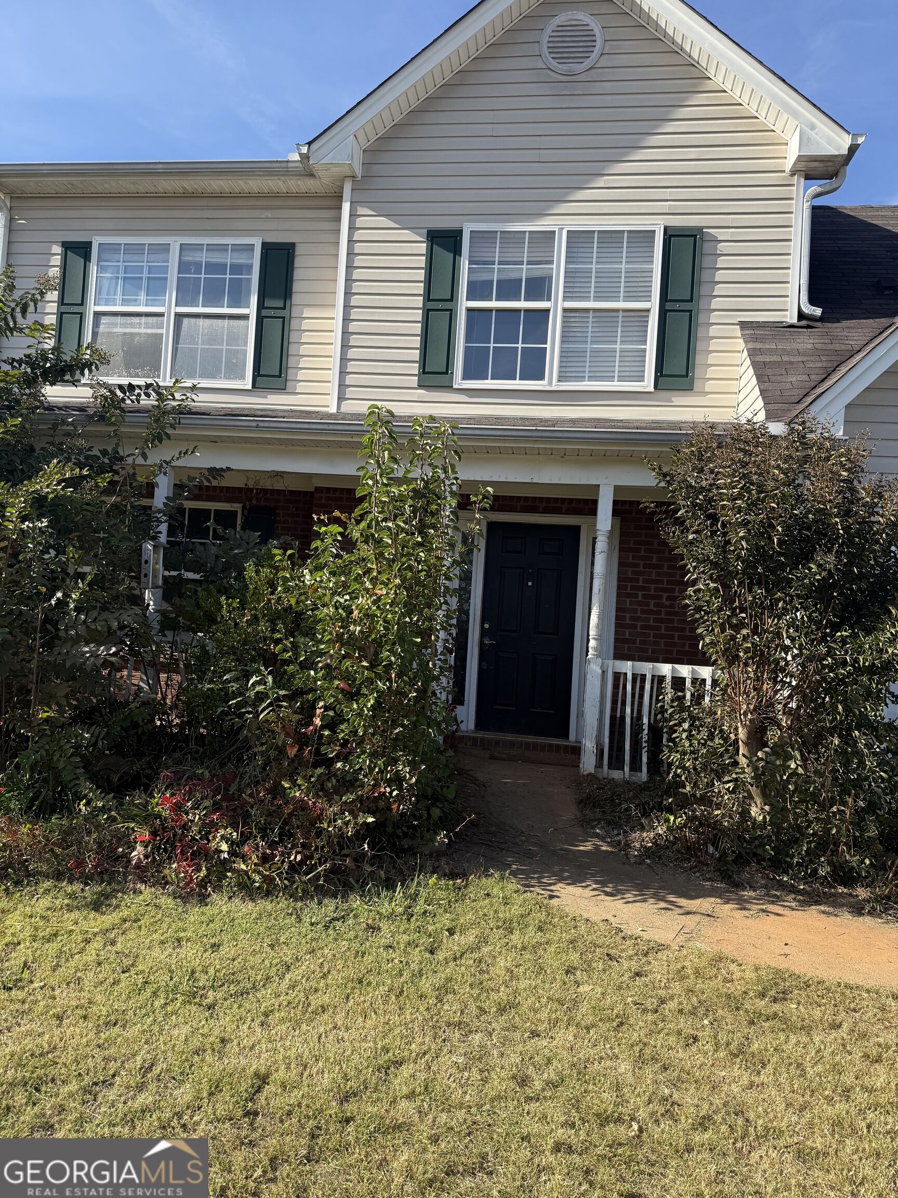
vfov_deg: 71.6
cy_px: 599
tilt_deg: +3.2
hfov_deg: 56.8
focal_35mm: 24
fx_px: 830
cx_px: 449
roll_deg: -6.5
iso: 80
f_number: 1.78
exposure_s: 1/2000
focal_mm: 6.76
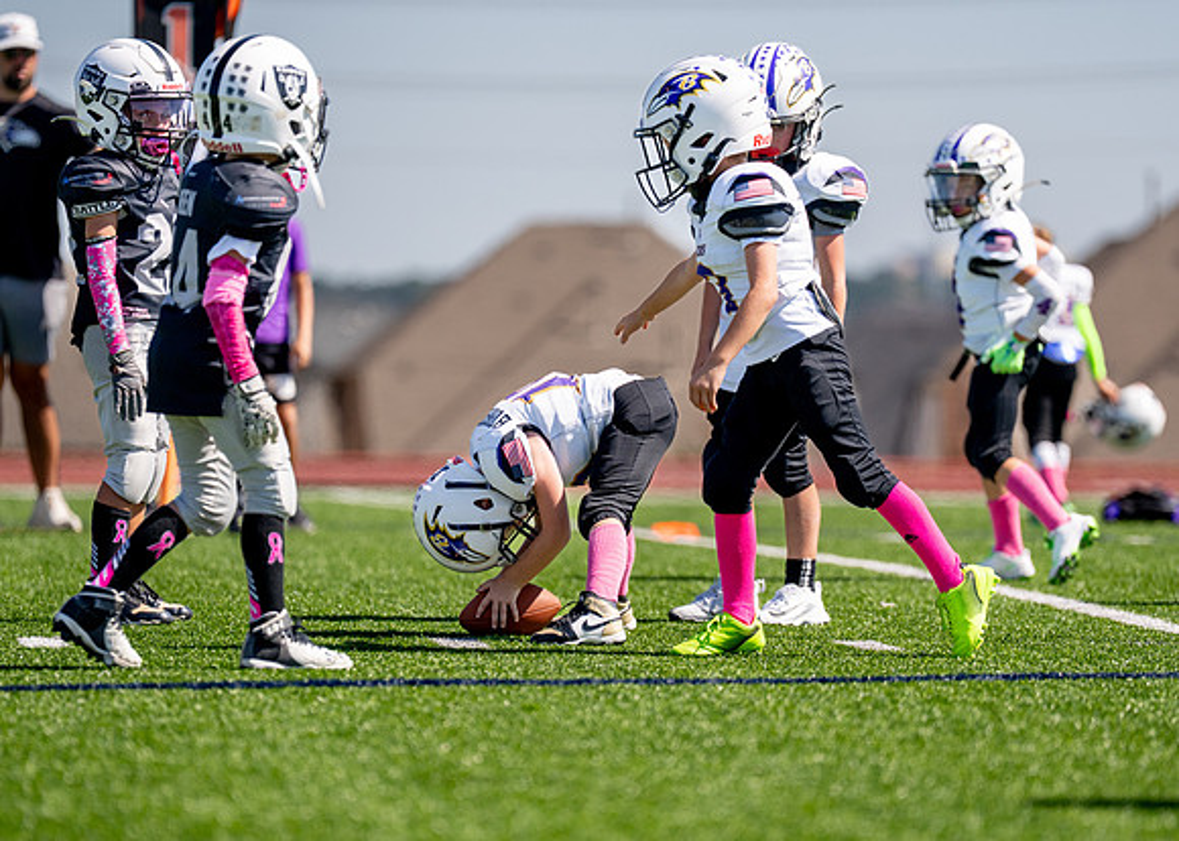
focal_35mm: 249
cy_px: 496
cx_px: 598
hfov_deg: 8.1
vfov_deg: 5.8
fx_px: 8344
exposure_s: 1/6400
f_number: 2.8
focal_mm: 200
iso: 250
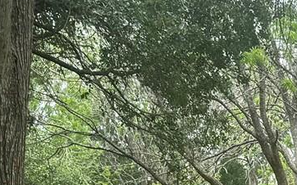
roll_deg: +0.9
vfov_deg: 8.8
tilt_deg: -0.5
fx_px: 1165
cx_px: 345
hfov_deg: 14.1
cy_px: 301
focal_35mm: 144
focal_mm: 6.76
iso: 80
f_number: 1.78
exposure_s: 1/888
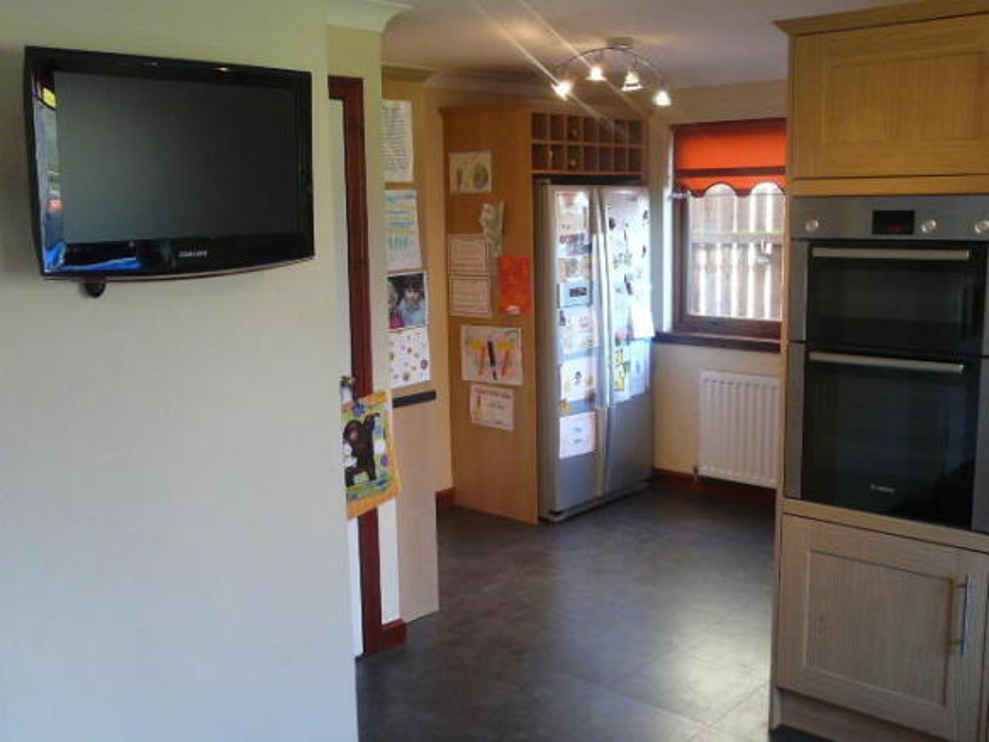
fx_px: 1000
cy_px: 371
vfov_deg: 40.7
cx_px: 494
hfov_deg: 52.6
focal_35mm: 35
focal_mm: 4.6
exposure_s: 1/30
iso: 200
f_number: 2.8
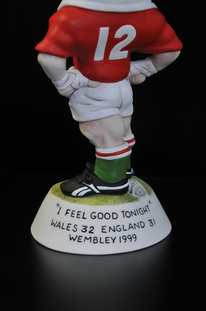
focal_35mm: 128
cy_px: 156
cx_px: 103
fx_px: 1097
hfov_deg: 10.7
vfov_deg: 16.1
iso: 250
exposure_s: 1/20
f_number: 10
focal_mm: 85
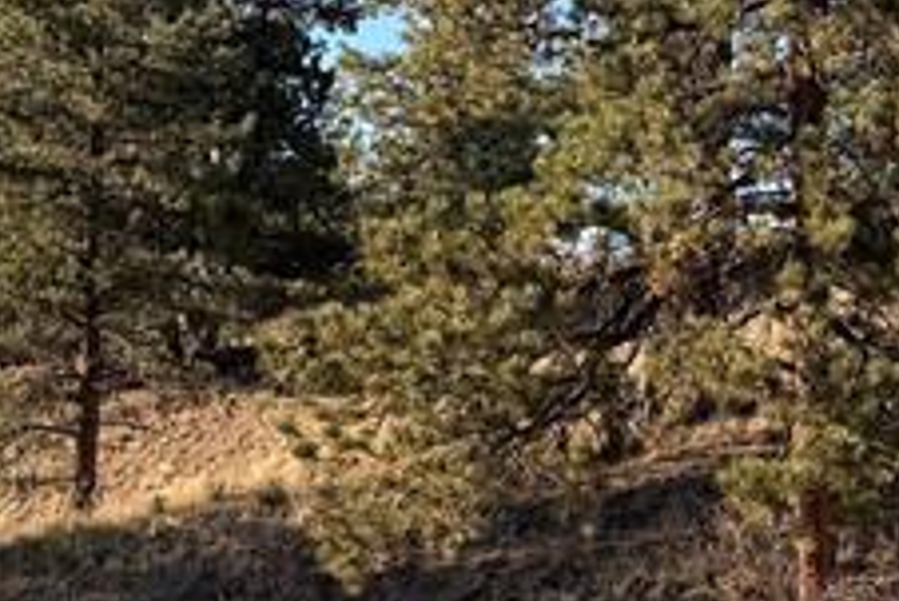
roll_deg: -2.2
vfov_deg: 12.0
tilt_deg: -3.3
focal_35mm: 113
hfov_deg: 18.0
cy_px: 611
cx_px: 660
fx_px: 2824
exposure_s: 1/1812
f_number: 1.78
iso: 80
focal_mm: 6.76
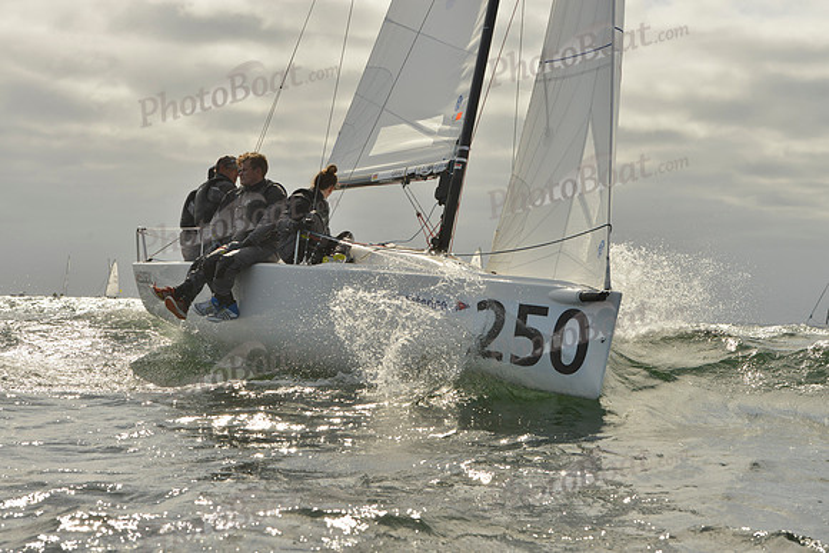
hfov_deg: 22.6
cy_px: 276
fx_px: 2073
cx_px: 414
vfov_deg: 15.2
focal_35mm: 90
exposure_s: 1/2000
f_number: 11
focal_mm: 90
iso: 400
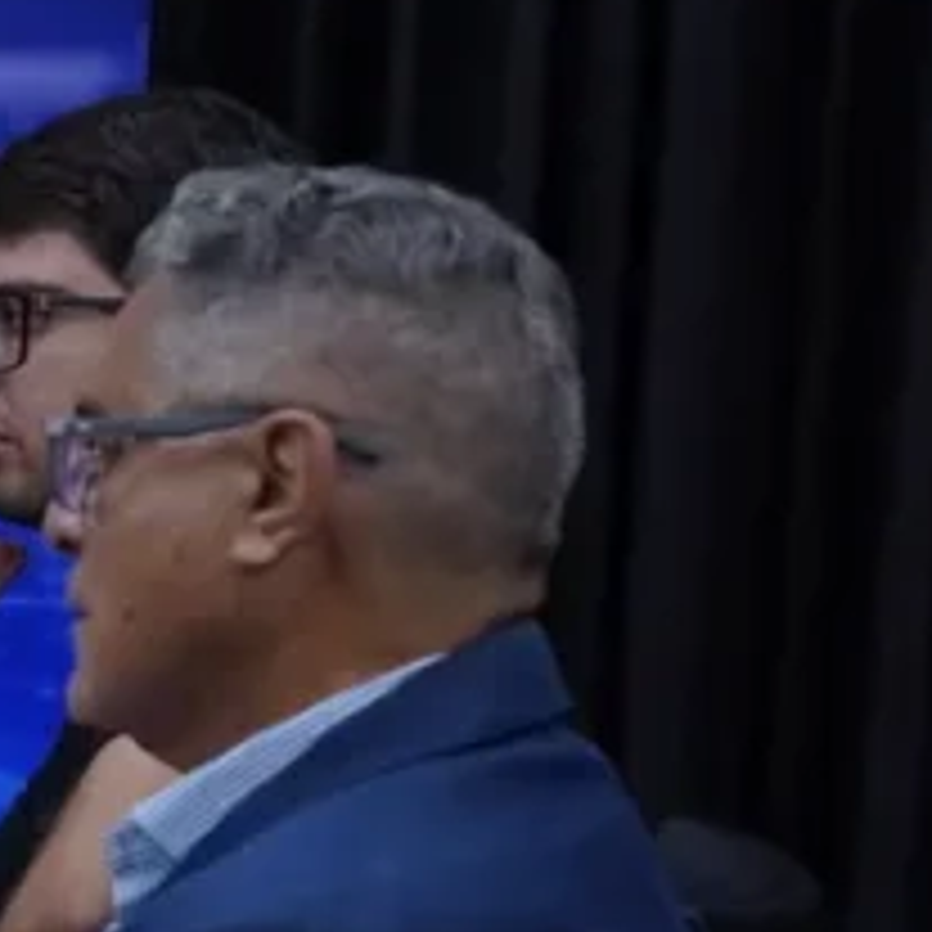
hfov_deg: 8.4
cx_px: -1270
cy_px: 894
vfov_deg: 9.1
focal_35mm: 190
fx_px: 5796
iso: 1600
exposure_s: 1/320
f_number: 5.6
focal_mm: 45.3
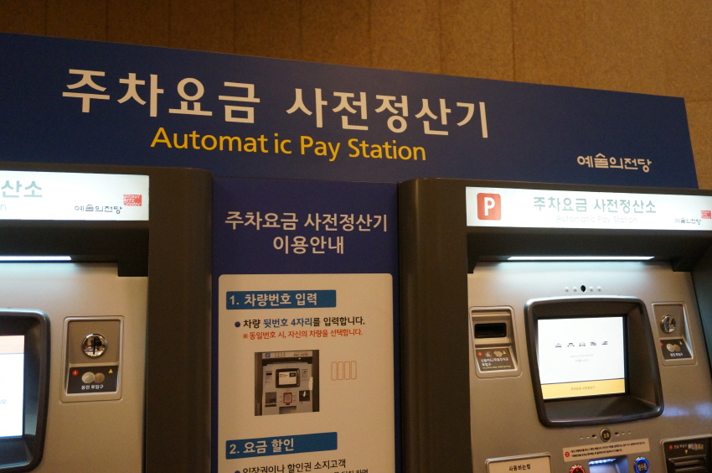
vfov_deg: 39.8
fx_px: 652
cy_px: 236
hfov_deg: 57.3
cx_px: 356
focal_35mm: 33
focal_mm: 22
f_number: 4
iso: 3200
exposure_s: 1/60
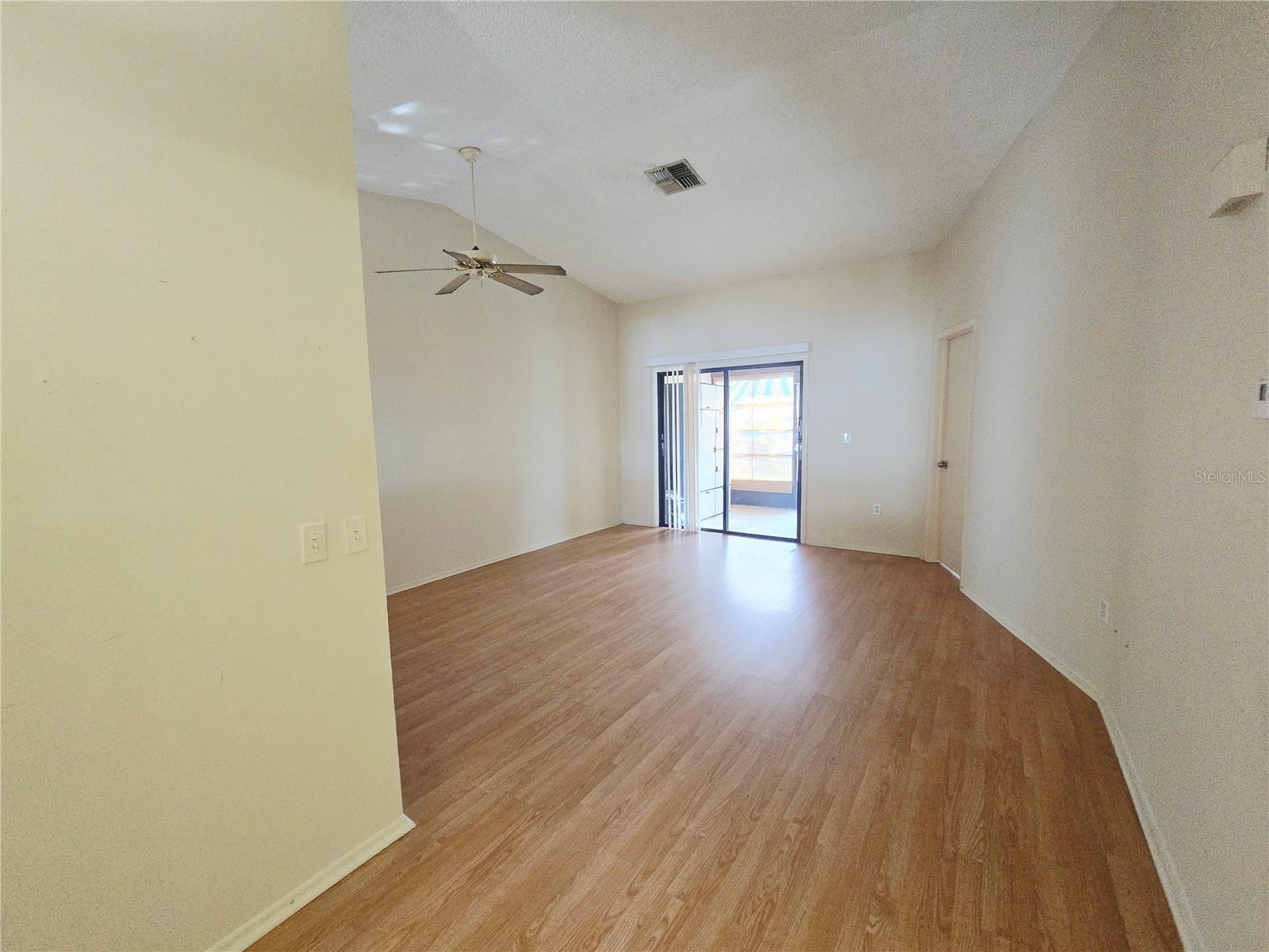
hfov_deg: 106.2
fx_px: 477
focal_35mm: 13
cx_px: 634
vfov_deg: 89.9
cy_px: 476
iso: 400
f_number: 2.2
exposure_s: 1/60
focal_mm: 2.2
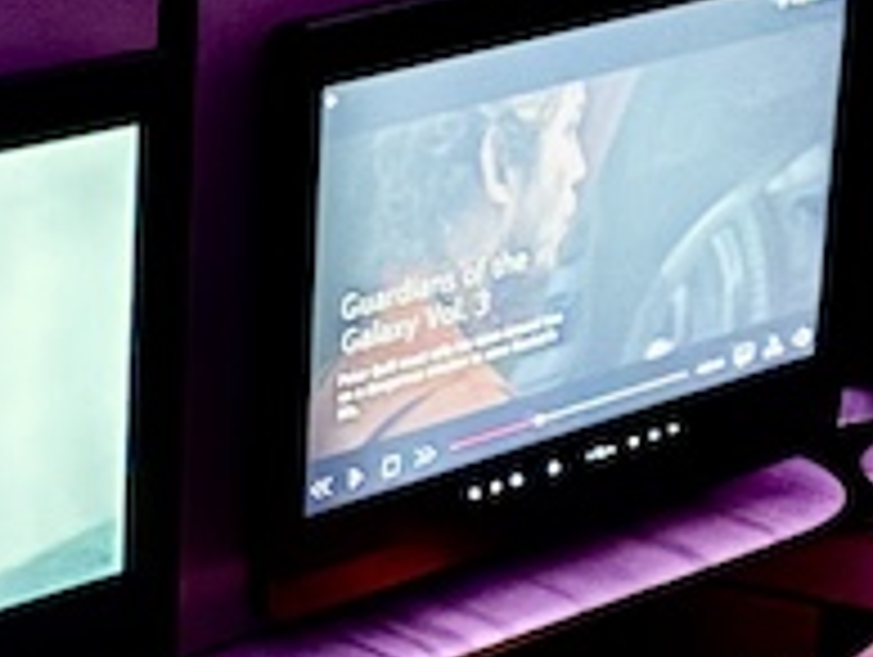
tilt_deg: -20.5
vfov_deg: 10.8
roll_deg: -2.0
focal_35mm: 137
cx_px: -58
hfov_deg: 14.1
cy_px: 328
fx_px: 3459
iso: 2500
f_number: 1.6
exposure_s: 1/15
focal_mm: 5.96
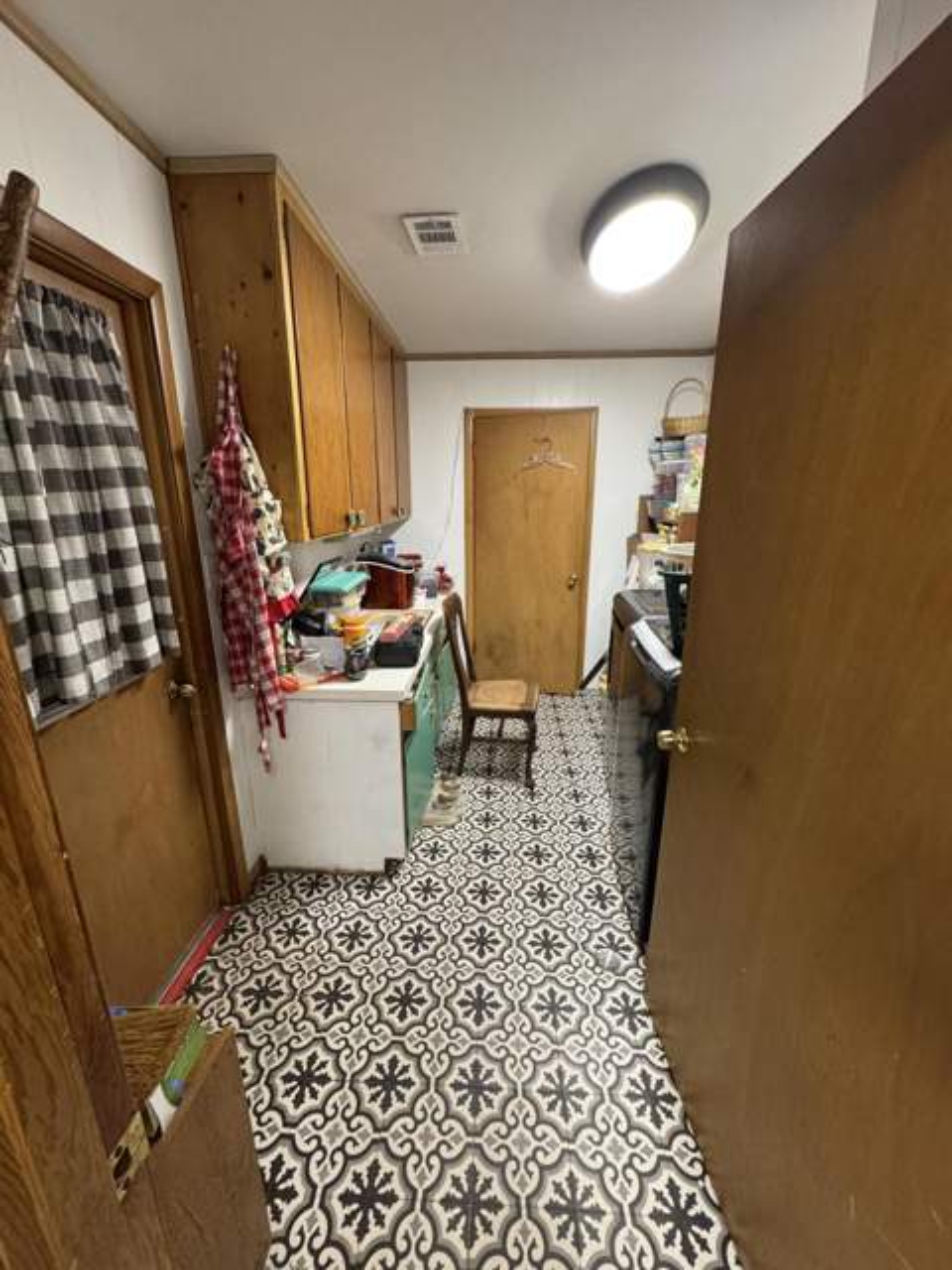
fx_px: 513
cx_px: 476
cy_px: 635
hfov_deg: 85.7
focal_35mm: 14
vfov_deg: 102.1
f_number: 2.2
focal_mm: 2.22
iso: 320
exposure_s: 1/60
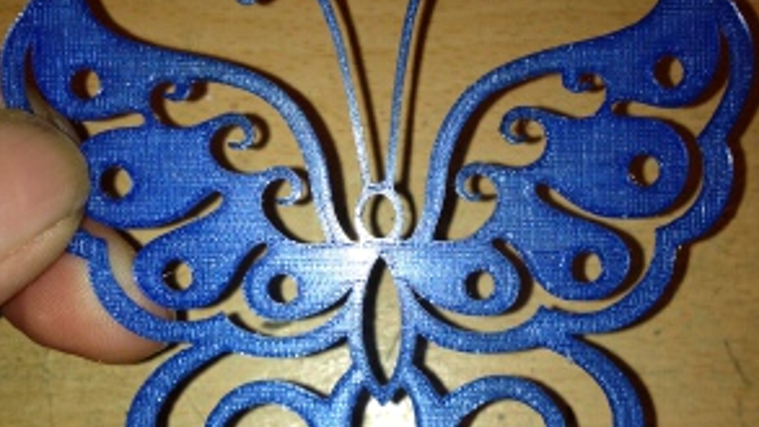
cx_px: 381
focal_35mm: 52
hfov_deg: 39.9
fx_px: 1047
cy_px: 316
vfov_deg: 22.9
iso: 50
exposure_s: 1/135
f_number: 2.4
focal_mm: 4.28
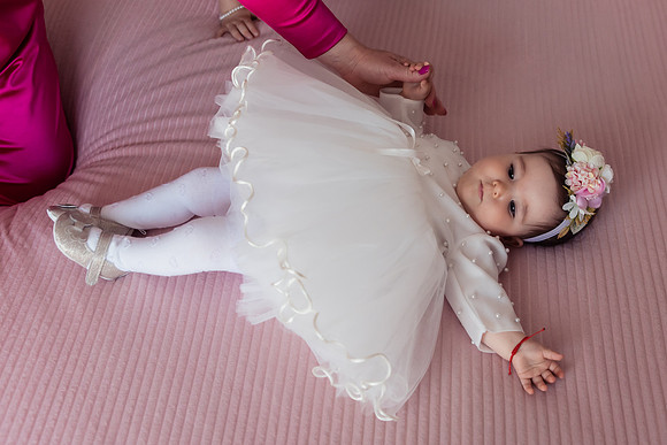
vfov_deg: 32.9
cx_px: 388
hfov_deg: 47.5
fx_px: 754
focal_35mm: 41
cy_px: 222
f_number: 3.2
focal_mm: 32
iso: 800
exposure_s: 1/250
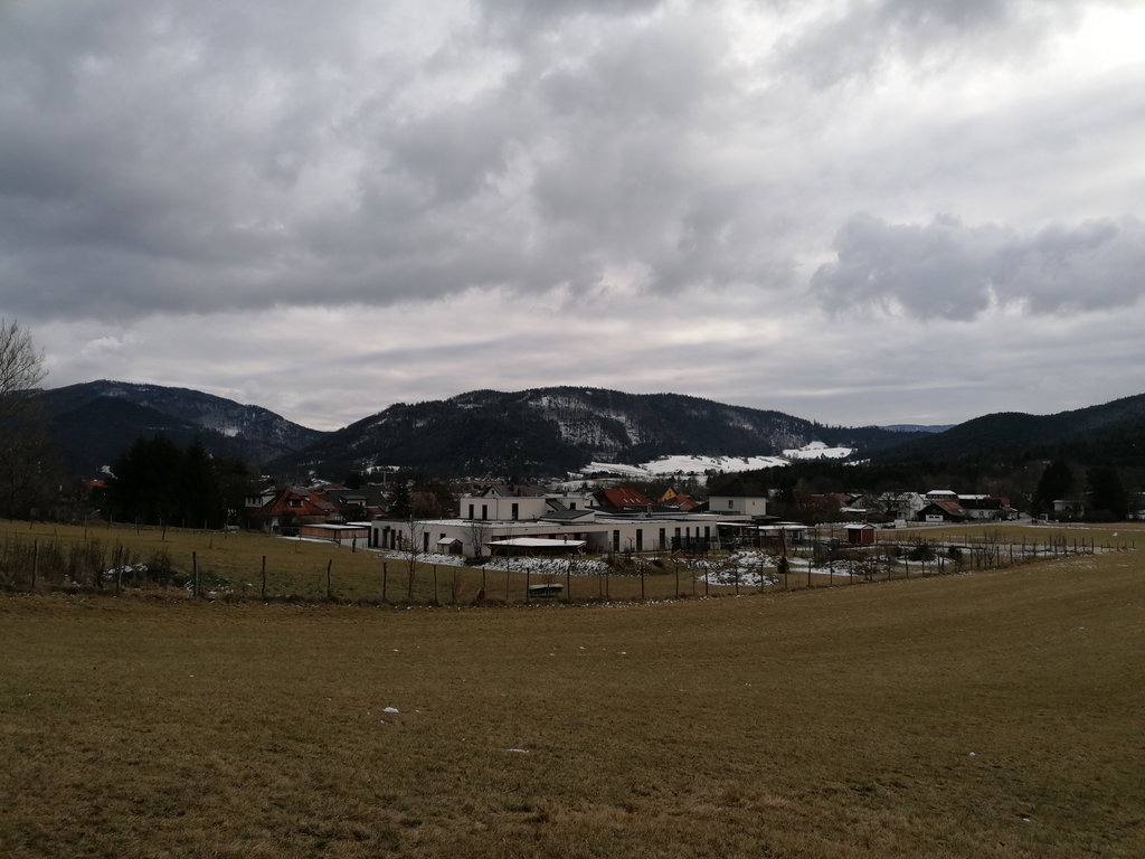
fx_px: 893
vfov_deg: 51.4
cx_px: 572
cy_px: 430
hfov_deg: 65.3
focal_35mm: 27
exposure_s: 1/1342
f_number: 1.8
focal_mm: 4.75
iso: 50
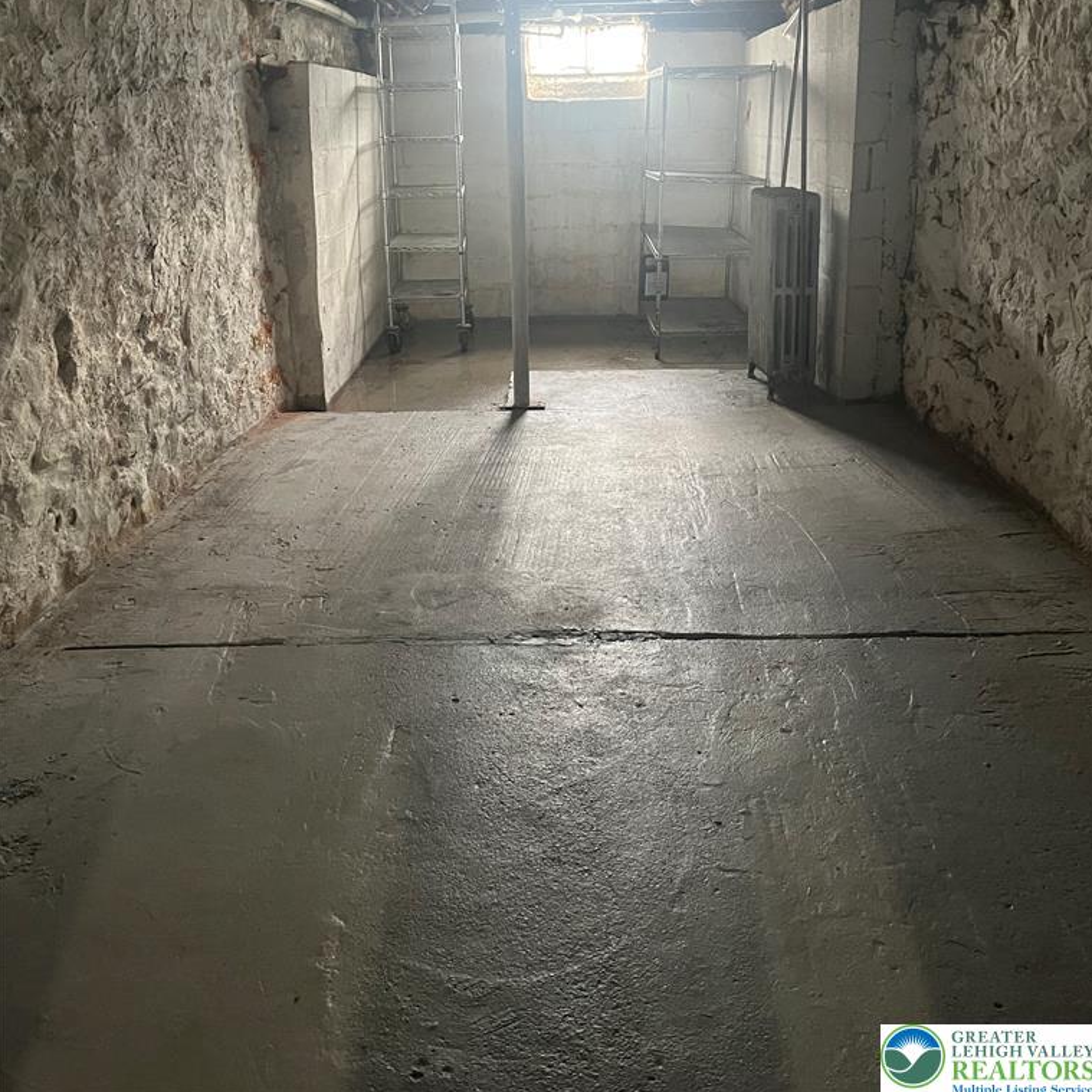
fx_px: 1106
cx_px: 548
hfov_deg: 52.5
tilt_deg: -12.5
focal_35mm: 31
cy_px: 360
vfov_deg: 51.5
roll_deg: +1.7
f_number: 1.6
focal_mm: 5.1
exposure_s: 1/30
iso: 500
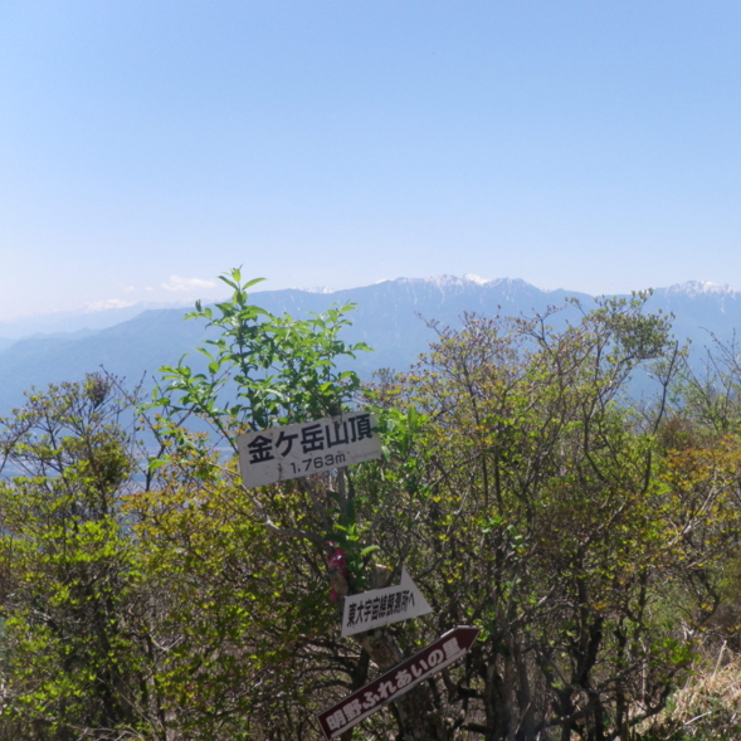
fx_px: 1017
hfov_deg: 39.7
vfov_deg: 40.0
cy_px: 374
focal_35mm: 42
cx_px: 473
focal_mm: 6.2
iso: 64
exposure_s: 1/200
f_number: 6.3
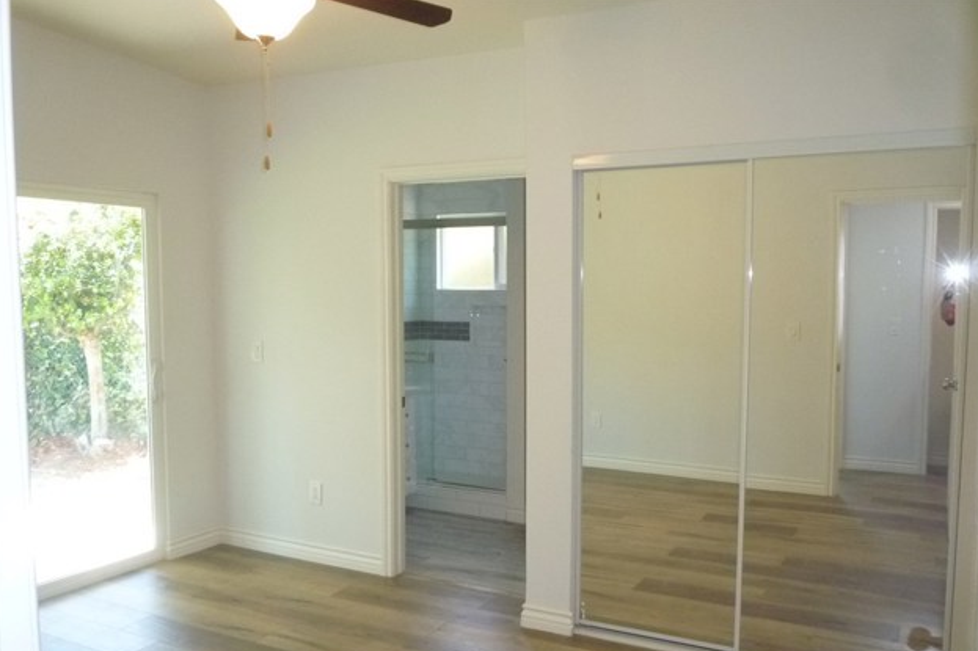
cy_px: 372
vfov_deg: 42.2
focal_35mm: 31
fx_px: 842
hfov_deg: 60.3
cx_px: 493
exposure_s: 1/60
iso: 400
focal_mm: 5.2
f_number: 3.3
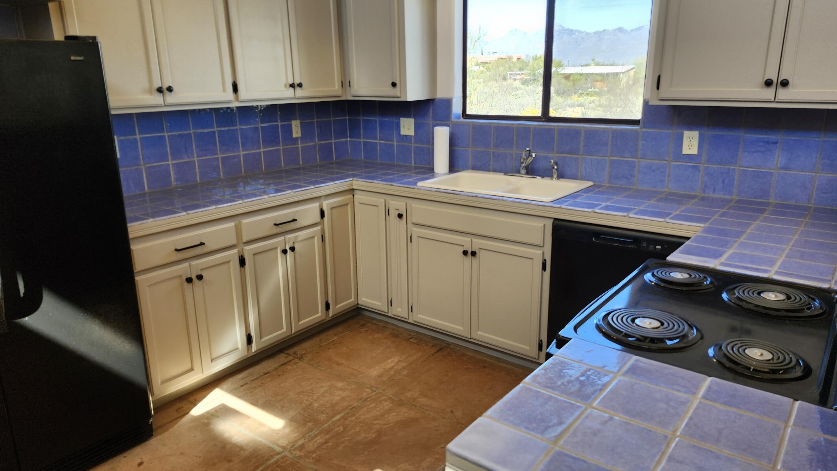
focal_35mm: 26
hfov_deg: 71.9
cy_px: 242
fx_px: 577
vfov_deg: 44.4
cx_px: 413
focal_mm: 5.54
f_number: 1.8
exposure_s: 1/180
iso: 100
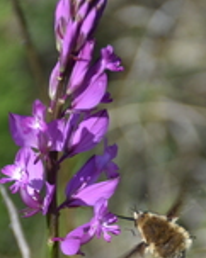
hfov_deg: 3.9
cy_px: 373
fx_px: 2996
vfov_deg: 4.9
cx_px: 126
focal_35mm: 392
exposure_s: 1/500
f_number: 5.6
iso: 100
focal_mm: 66
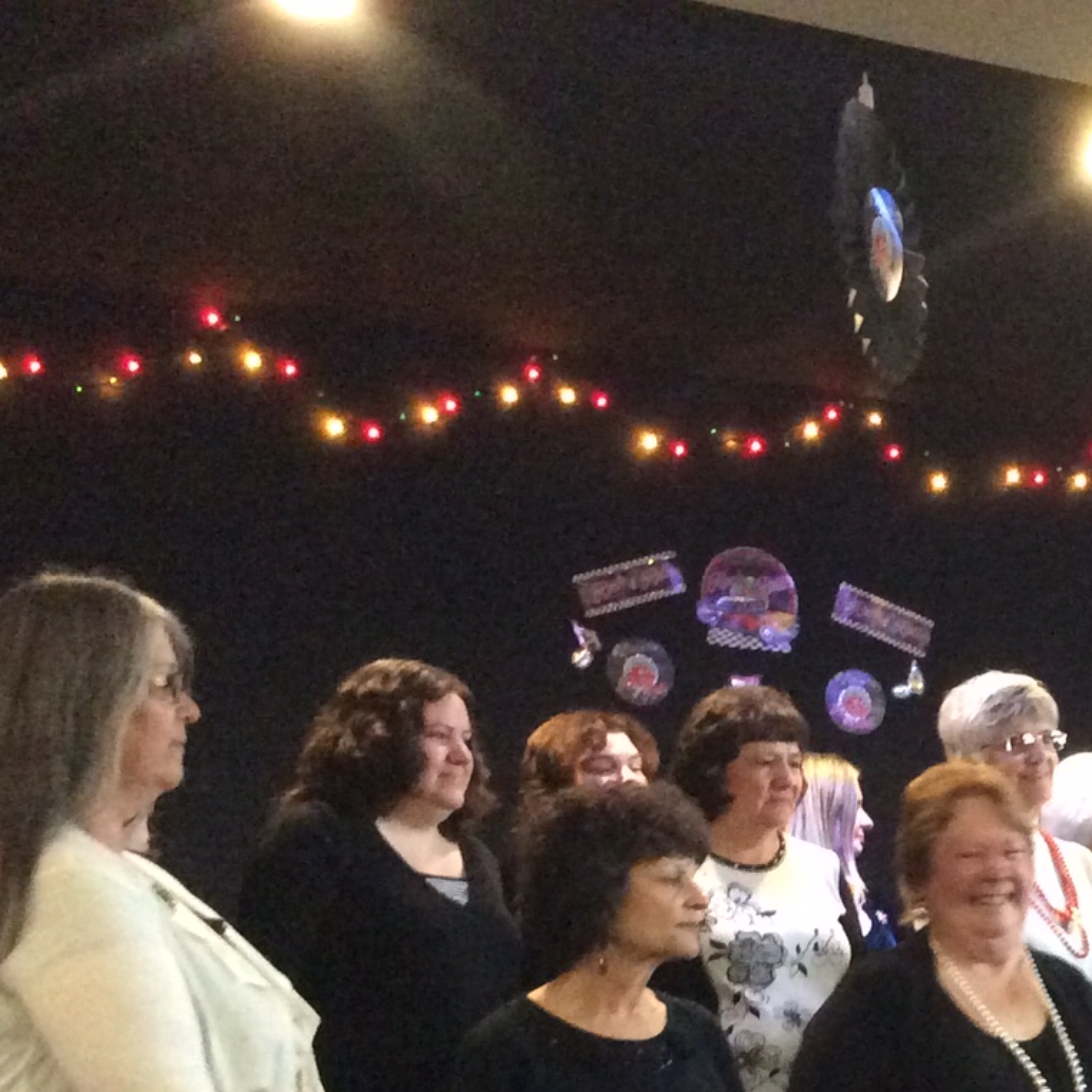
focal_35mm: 76
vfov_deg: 21.9
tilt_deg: -0.9
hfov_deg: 21.2
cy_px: 1095
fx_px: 2712
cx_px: 1298
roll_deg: +1.9
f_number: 2.4
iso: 400
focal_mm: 3.3
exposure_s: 1/15
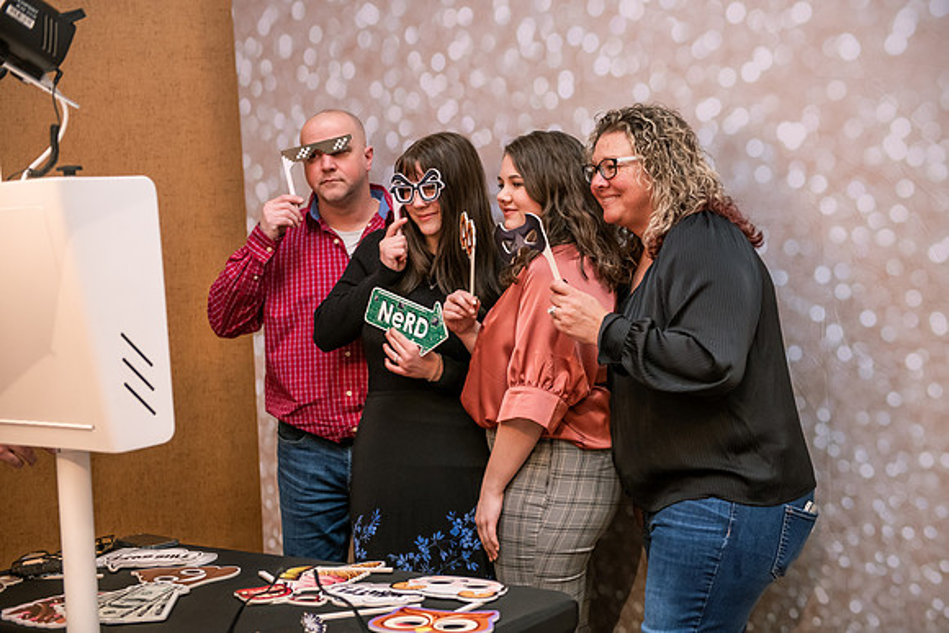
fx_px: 1450
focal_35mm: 55
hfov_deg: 36.2
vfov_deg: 24.6
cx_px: 474
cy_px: 316
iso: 1600
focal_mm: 55
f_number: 3.2
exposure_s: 1/160
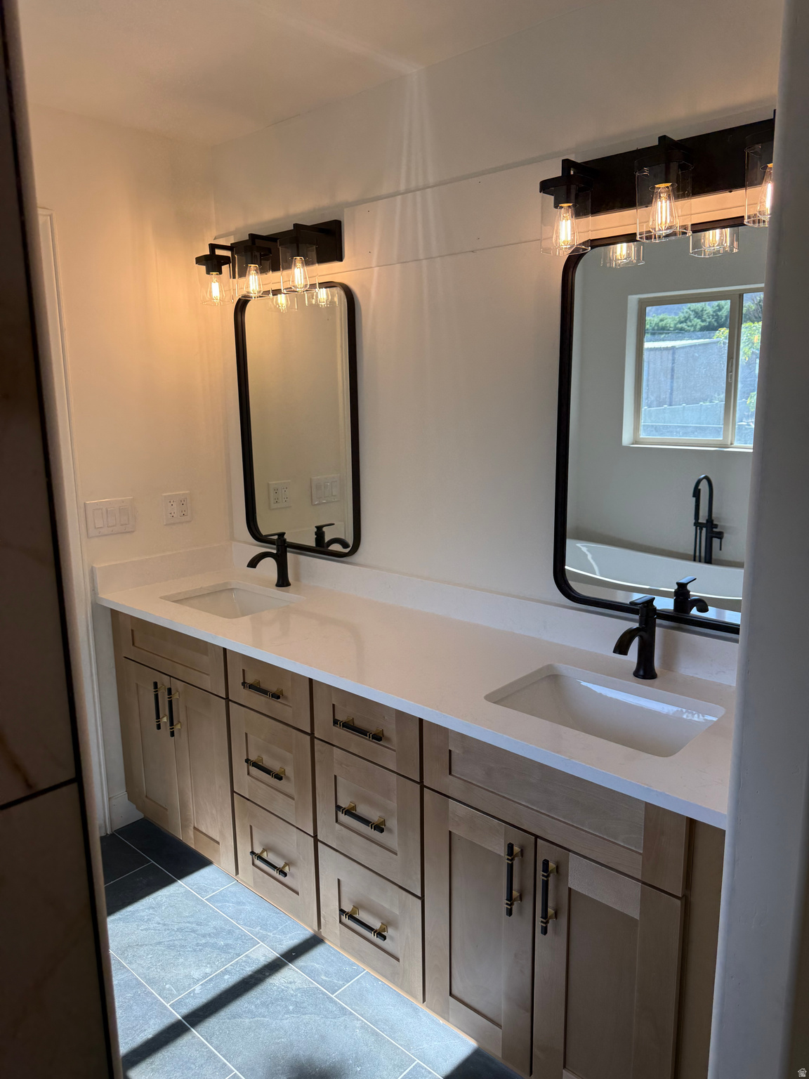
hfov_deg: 56.8
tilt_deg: -11.5
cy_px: 540
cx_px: 404
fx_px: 748
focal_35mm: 24
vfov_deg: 71.6
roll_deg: -0.1
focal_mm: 6.76
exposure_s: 1/702
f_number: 1.78
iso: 100
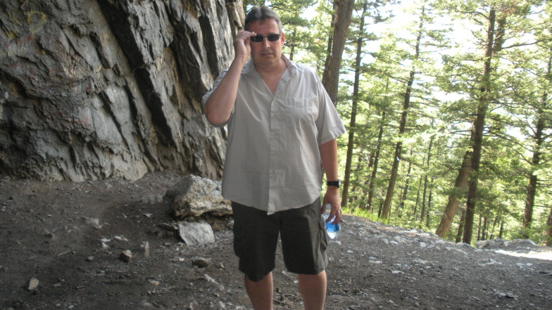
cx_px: 274
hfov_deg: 50.5
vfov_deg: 29.6
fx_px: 585
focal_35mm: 40
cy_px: 124
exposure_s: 1/55.4
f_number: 3.5
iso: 102
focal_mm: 6.3
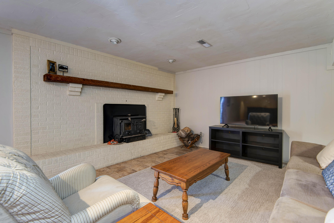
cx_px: 167
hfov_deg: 93.3
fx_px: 158
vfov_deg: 70.5
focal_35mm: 17
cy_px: 112
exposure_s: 1.5
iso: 200
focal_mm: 17
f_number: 6.7
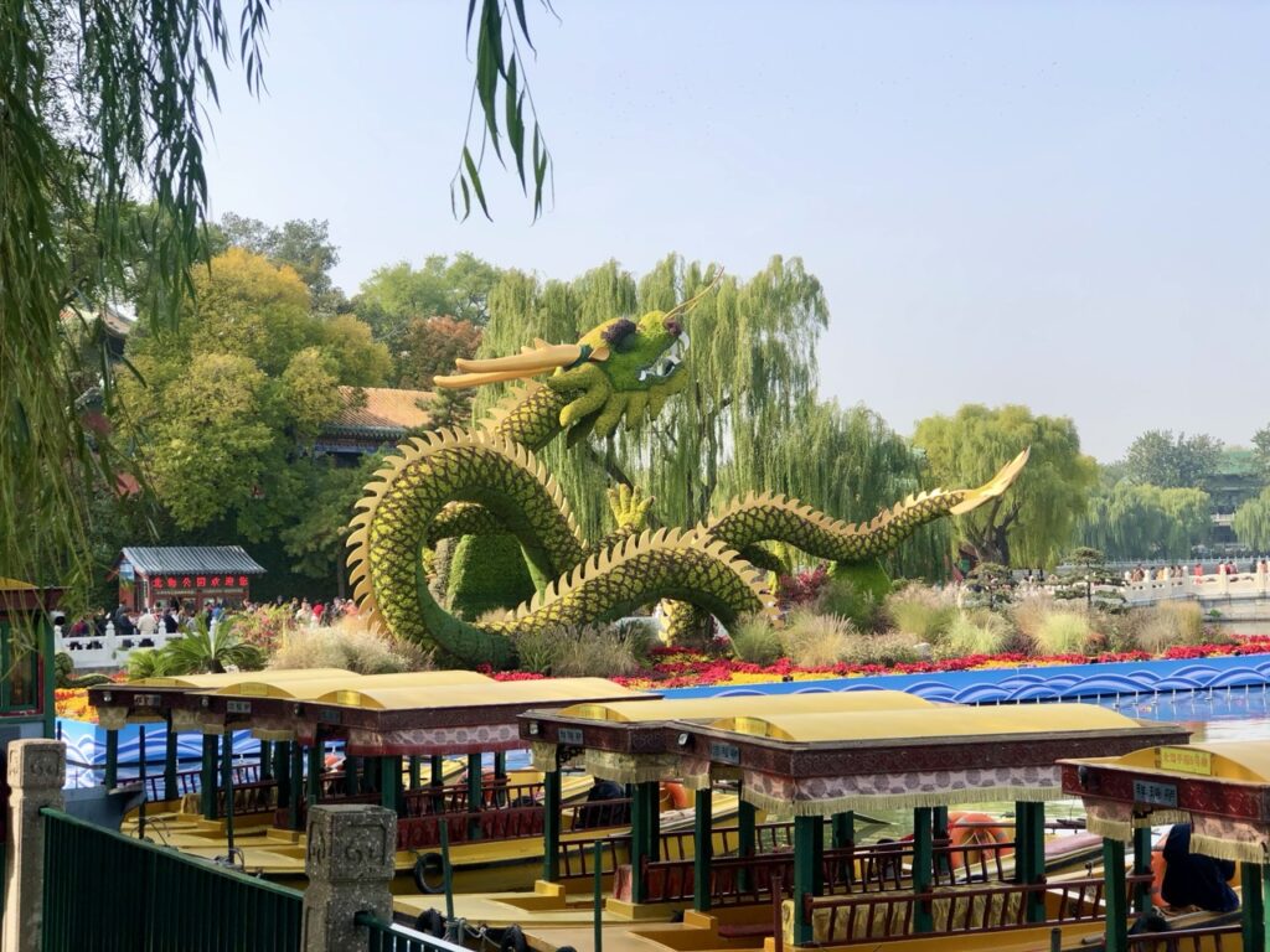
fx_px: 2091
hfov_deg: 33.8
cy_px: 476
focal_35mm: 57
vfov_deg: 25.7
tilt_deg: +2.8
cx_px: 635
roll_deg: +1.3
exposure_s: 1/467
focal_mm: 6.6
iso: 20
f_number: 2.8
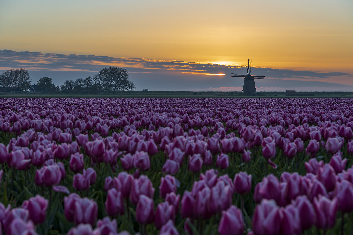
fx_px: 637
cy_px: 118
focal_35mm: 65
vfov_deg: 20.9
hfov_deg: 31.0
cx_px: 176
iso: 100
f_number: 11
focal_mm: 65
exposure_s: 1/80
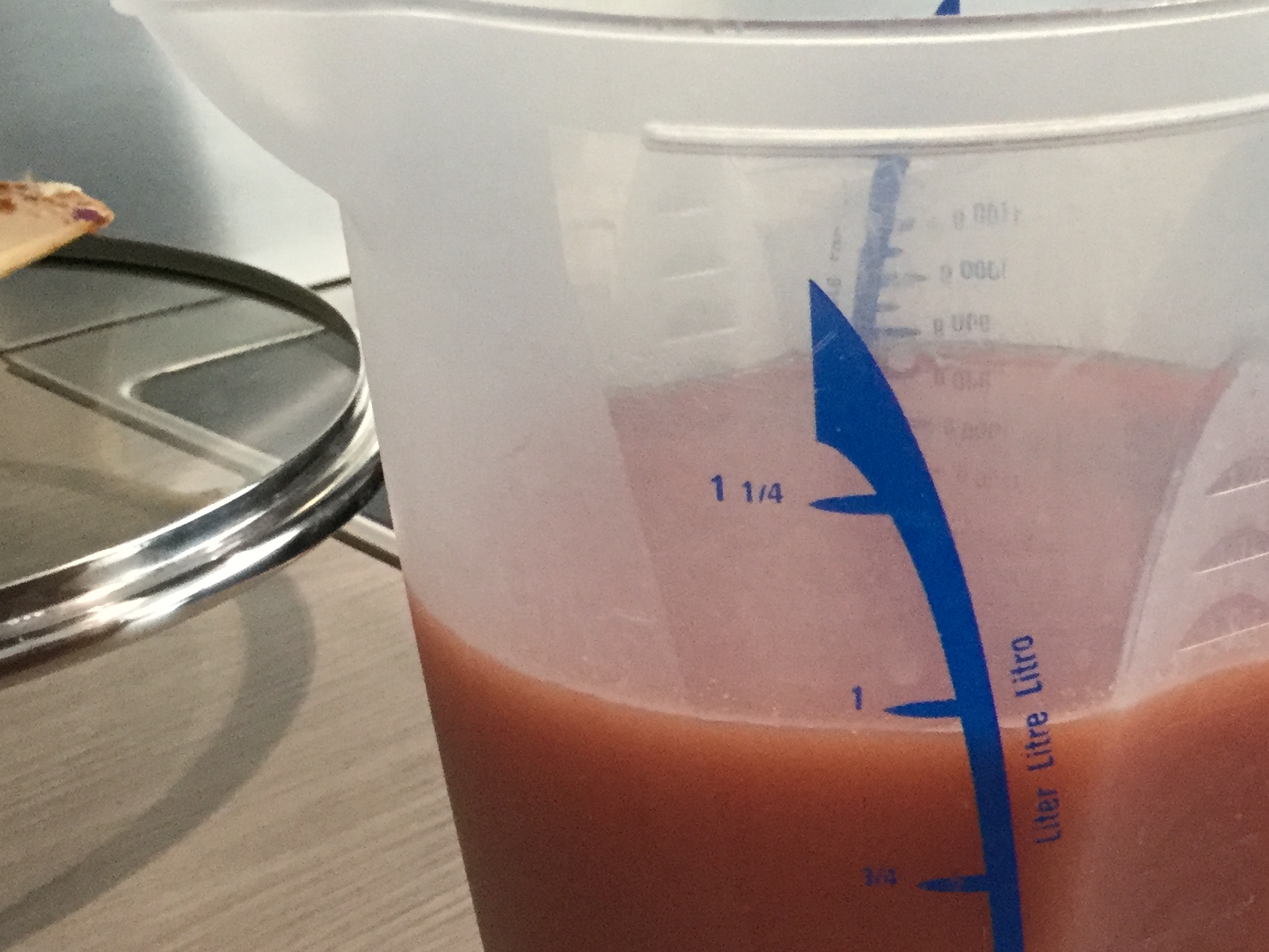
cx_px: 894
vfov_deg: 23.2
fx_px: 2310
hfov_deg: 30.4
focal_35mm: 63
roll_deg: -0.6
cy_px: 589
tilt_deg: -24.3
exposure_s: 1/33
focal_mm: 3.3
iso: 160
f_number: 2.4
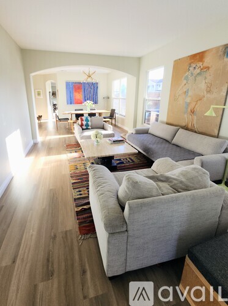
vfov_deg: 106.3
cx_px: 114
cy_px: 153
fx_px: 115
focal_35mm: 13
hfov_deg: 89.7
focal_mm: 2.2
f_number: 2.2
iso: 50
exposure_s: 1/120
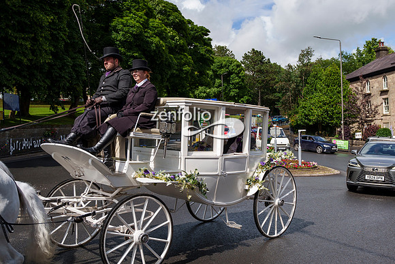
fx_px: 391
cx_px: 227
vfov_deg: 37.2
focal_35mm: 36
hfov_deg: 53.4
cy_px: 144
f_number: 3.5
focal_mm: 28
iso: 200
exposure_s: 1/2500
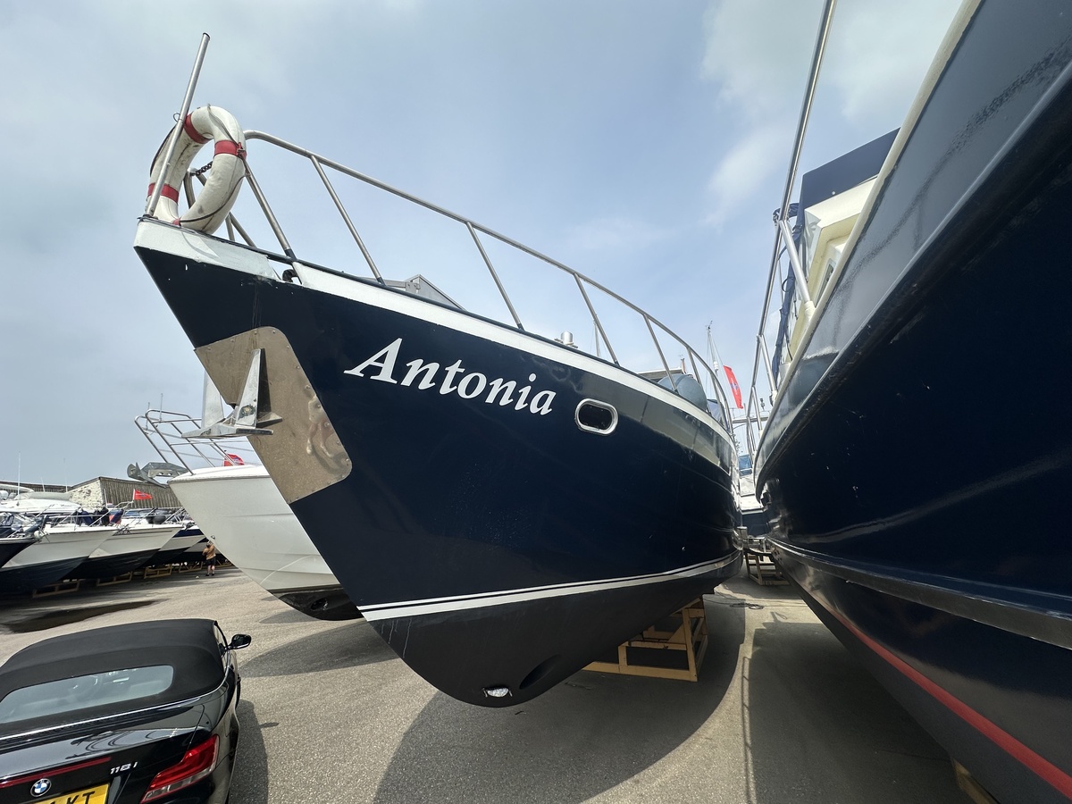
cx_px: 536
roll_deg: +2.2
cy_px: 402
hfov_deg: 102.1
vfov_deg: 85.7
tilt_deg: +16.2
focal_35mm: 14
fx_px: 434
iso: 50
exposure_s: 1/2257
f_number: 2.2
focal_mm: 2.22
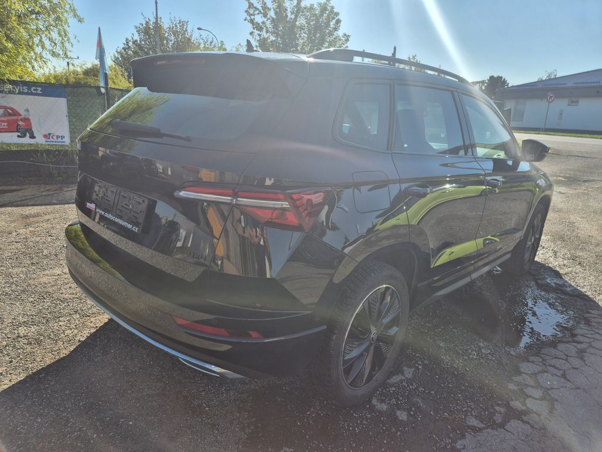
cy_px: 226
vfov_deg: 58.9
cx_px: 301
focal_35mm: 23
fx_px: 400
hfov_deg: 73.9
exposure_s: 1/2408
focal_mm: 5.4
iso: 25
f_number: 1.8
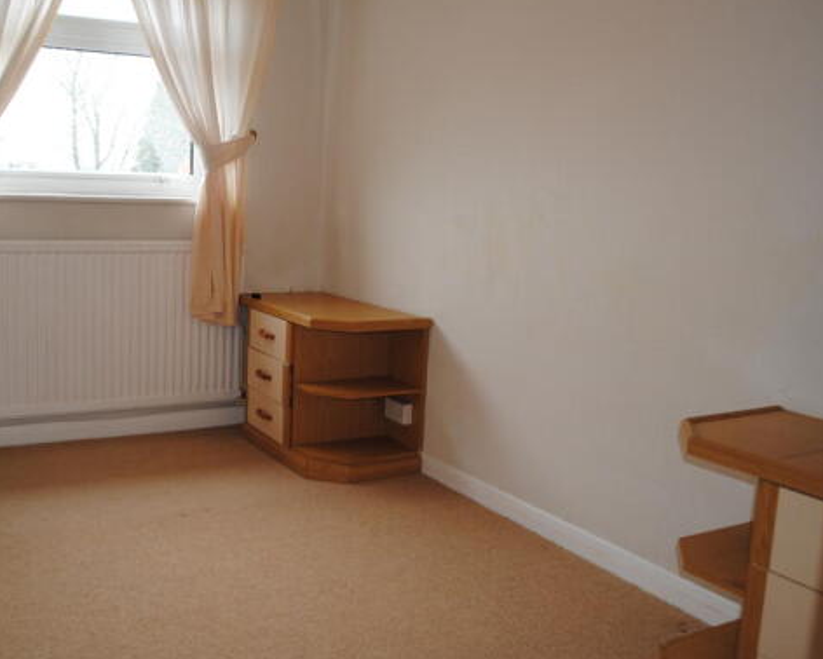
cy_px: 302
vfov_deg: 42.2
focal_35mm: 35
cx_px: 313
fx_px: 853
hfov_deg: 51.0
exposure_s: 1/60
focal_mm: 18
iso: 200
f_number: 3.5
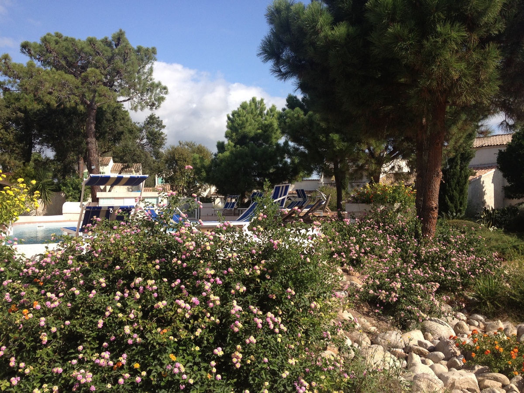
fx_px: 530
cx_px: 262
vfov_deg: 40.7
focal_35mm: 35
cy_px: 196
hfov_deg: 52.6
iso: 64
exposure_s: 1/1346
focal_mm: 4.28
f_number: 2.4
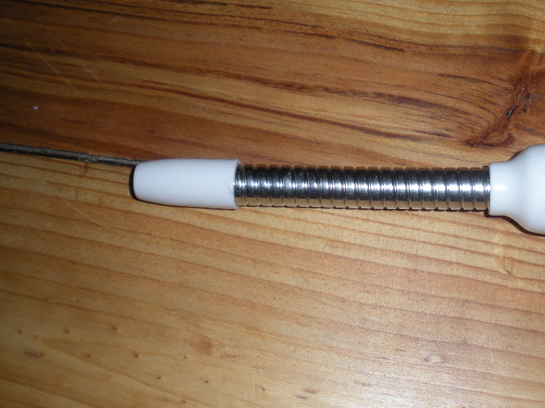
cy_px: 204
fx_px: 771
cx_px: 366
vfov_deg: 29.7
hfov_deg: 38.4
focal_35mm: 49
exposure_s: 1/60
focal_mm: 6.3
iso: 64
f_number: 3.5
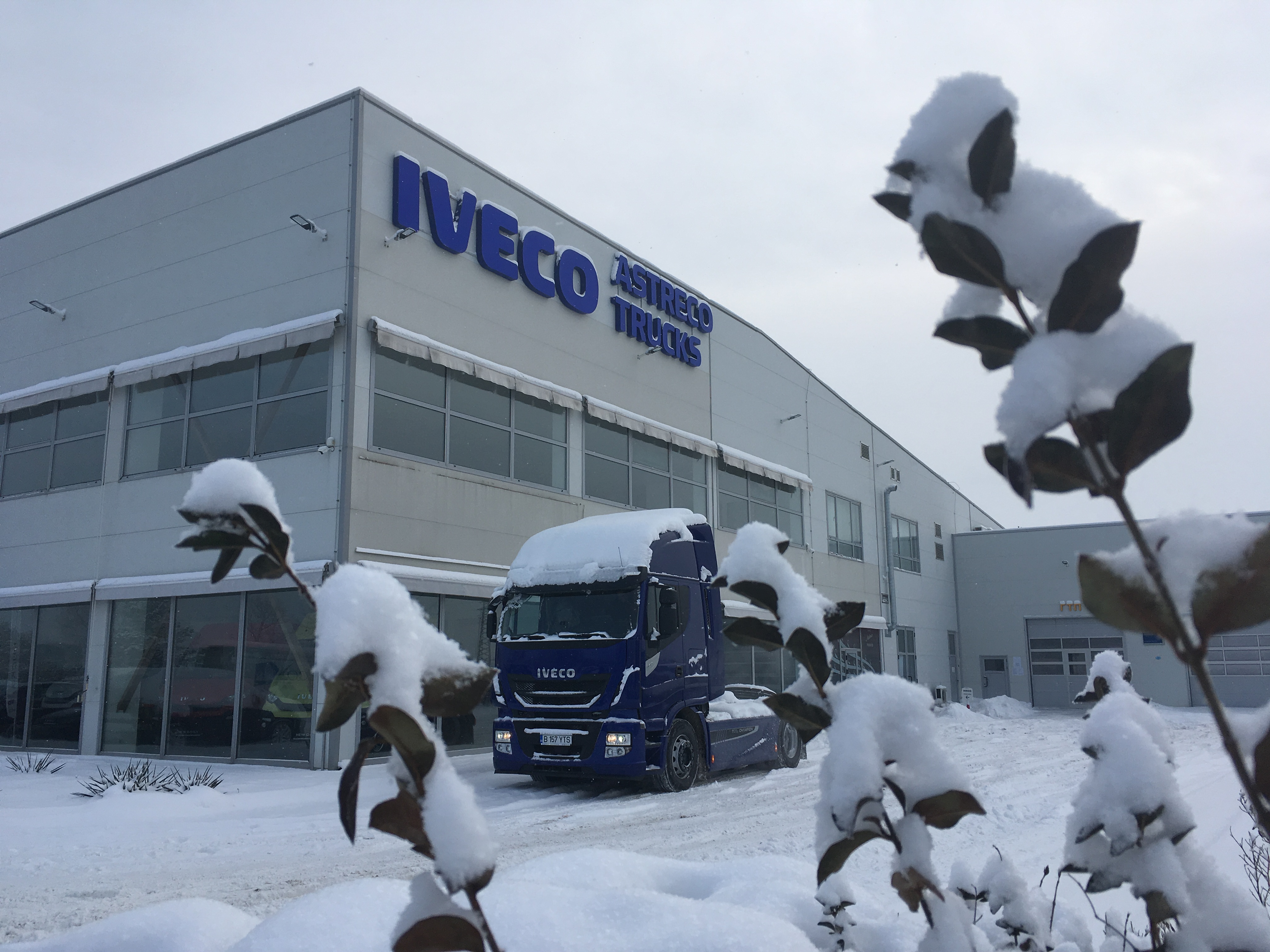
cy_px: 476
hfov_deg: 61.7
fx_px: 1064
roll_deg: +0.2
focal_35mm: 29
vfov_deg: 48.2
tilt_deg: +9.9
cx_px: 635
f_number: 2.2
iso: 25
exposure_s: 1/2079
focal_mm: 4.15
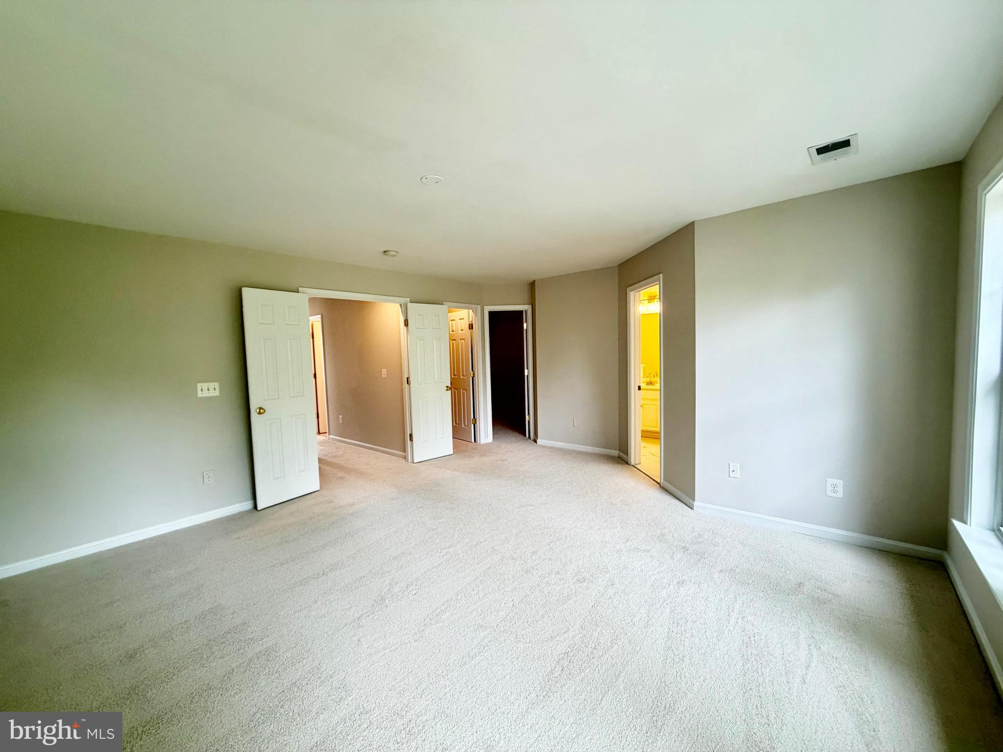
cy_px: 376
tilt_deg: -4.3
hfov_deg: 102.1
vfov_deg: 85.7
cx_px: 502
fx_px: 406
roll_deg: +1.8
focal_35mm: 14
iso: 320
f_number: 2.2
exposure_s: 1/102
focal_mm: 2.22
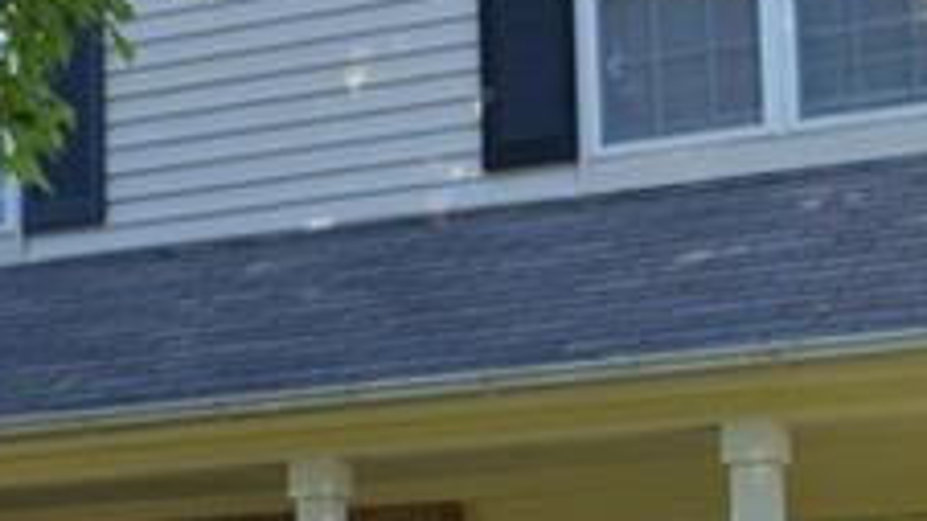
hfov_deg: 15.8
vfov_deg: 9.4
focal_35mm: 128
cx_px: -345
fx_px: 3146
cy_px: 517
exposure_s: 1/200
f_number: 7.1
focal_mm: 18
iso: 200
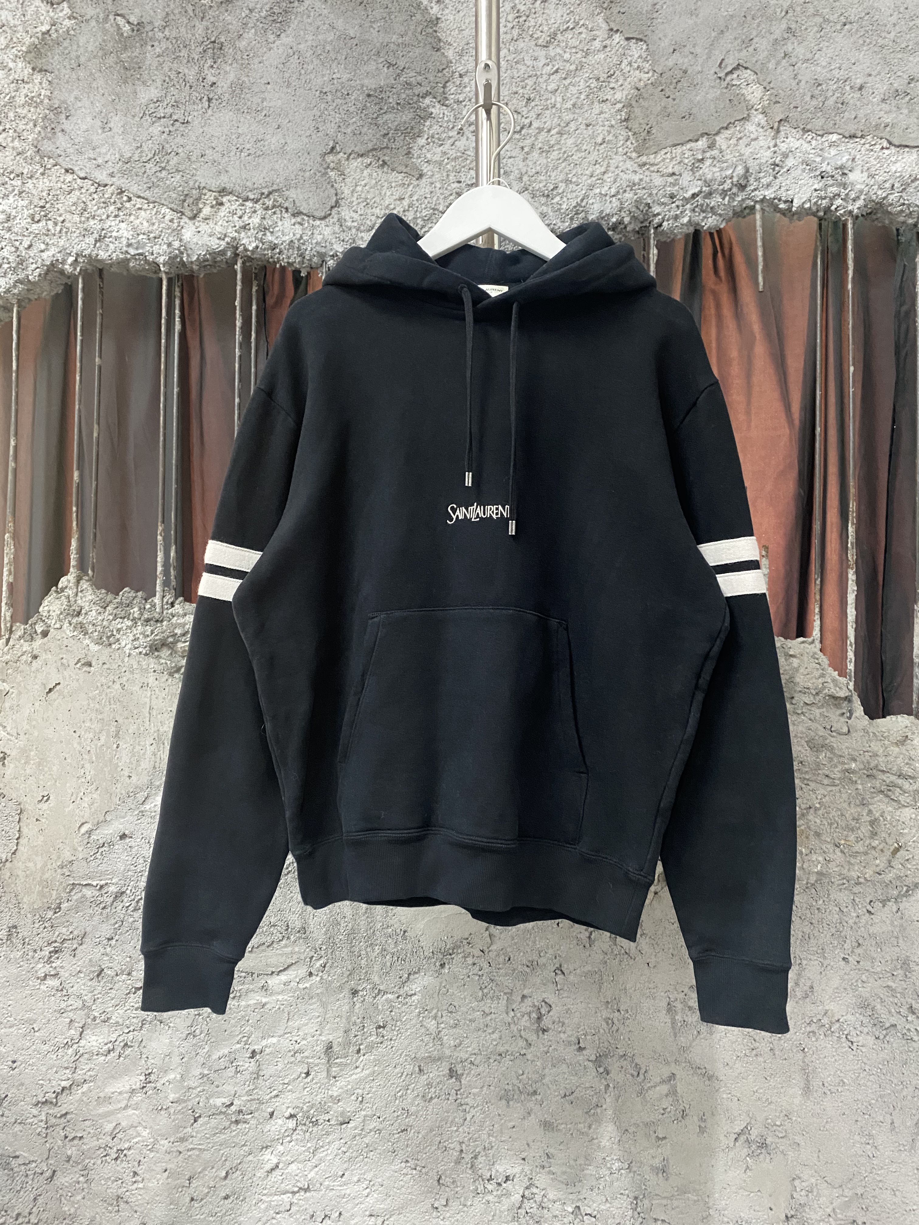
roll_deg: -0.3
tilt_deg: +1.7
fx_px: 920
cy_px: 612
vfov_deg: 67.3
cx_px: 460
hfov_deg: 53.1
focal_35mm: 26
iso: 800
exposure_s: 1/30
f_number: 1.8
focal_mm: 4.25
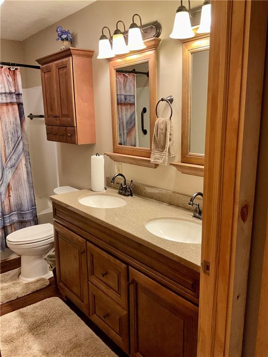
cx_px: 134
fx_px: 299
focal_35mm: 29
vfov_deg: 61.7
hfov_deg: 48.2
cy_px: 178
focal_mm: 3
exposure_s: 1/60
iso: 125
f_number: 1.8
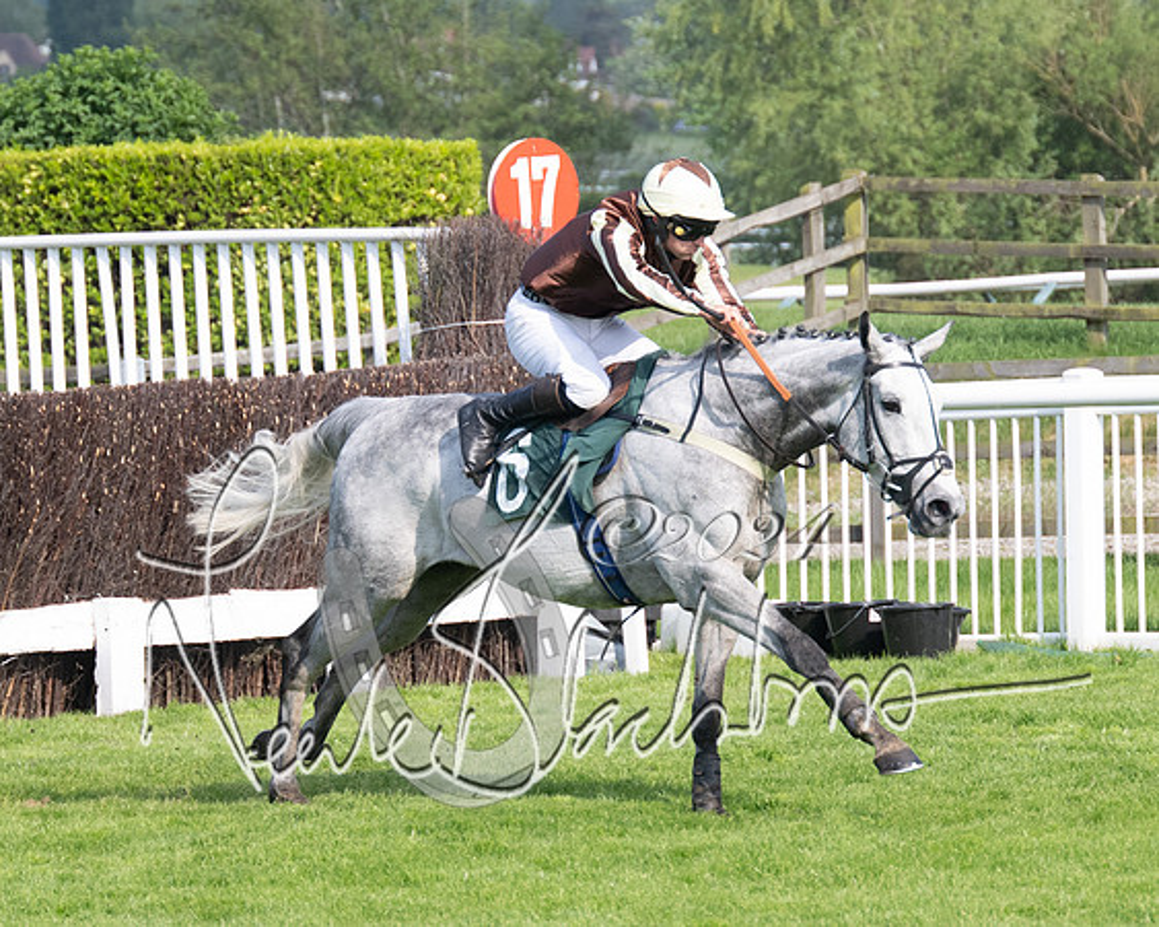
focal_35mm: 295
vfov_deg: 5.2
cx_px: 608
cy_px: 353
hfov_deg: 6.6
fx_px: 10124
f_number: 4
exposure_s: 1/2500
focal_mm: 103
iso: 400
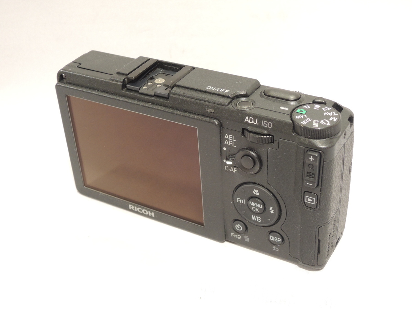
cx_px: 206
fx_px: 655
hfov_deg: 34.9
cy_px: 154
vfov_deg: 26.6
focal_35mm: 55
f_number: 4
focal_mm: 9.9
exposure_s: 1/40
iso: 400
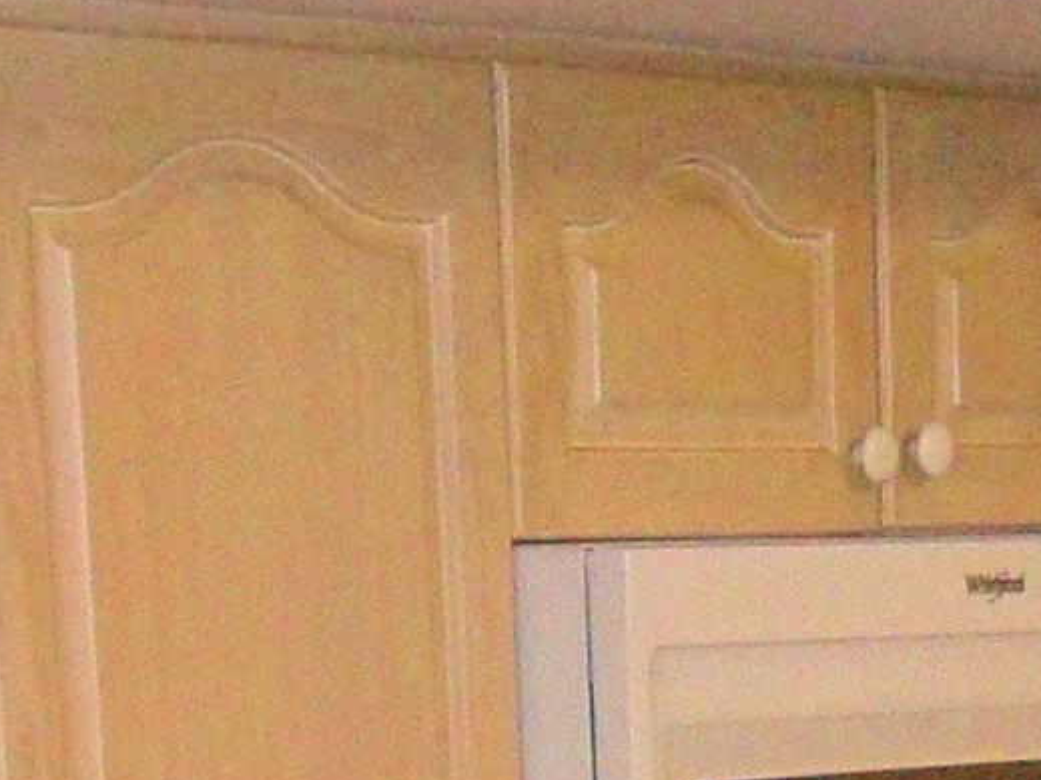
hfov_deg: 12.6
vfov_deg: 8.6
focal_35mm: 156
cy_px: 1957
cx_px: 858
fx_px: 4690
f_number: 3.5
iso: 400
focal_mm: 4.9
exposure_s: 1/30
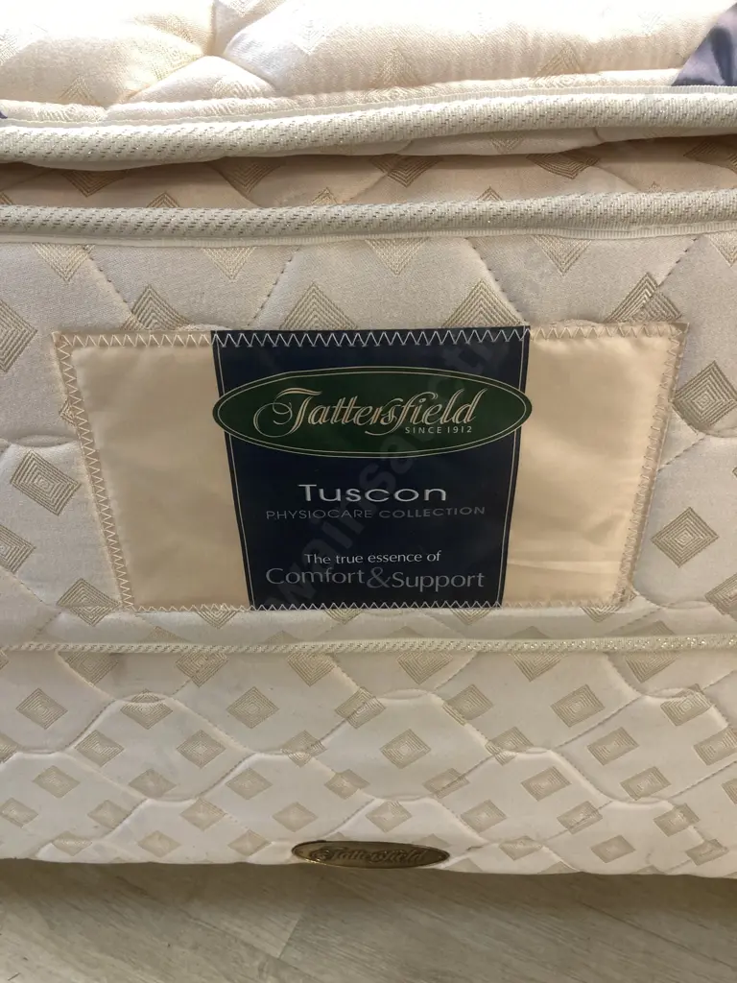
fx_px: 795
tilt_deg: -35.7
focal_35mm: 28
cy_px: 492
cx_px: 368
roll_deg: -1.5
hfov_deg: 49.7
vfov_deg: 63.4
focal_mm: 3.99
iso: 160
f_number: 1.8
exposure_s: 1/50
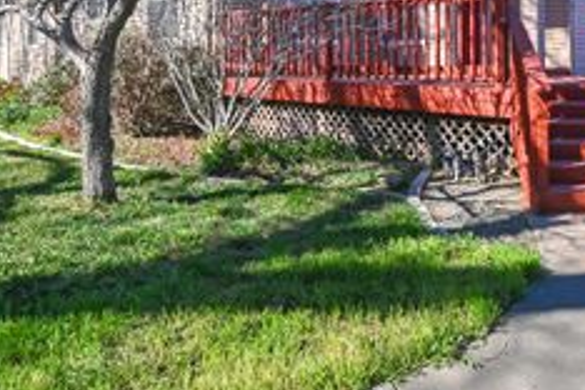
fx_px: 520
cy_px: 51
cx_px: 365
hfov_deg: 58.0
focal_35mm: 32
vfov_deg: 38.7
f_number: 18
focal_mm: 10
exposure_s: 1/60
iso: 250
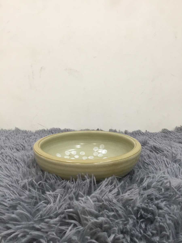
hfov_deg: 45.4
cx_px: 91
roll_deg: +1.3
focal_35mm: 31
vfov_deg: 58.4
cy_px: 122
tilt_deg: -8.6
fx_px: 217
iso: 80
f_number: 2.4
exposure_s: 1/33
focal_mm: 3.3
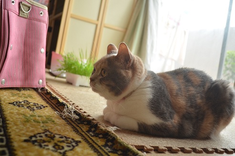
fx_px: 235
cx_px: 118
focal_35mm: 36
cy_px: 78
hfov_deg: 53.2
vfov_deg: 36.8
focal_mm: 24
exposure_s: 1/30
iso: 100
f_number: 4
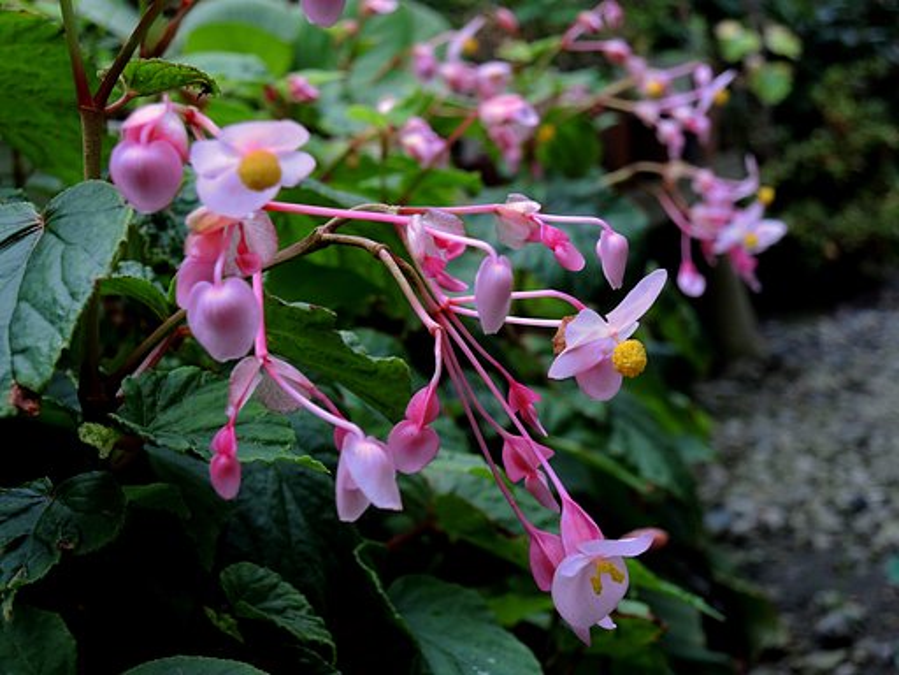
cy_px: 338
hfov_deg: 29.4
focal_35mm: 66
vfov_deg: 22.3
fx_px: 1714
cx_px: 450
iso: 200
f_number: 3.2
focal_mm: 14.1
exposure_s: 1/200
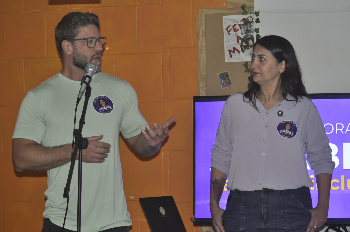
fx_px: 1068
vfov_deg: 12.4
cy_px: 116
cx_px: 180
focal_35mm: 110
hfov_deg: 18.6
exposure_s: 1/60
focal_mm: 70
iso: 800
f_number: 4.2
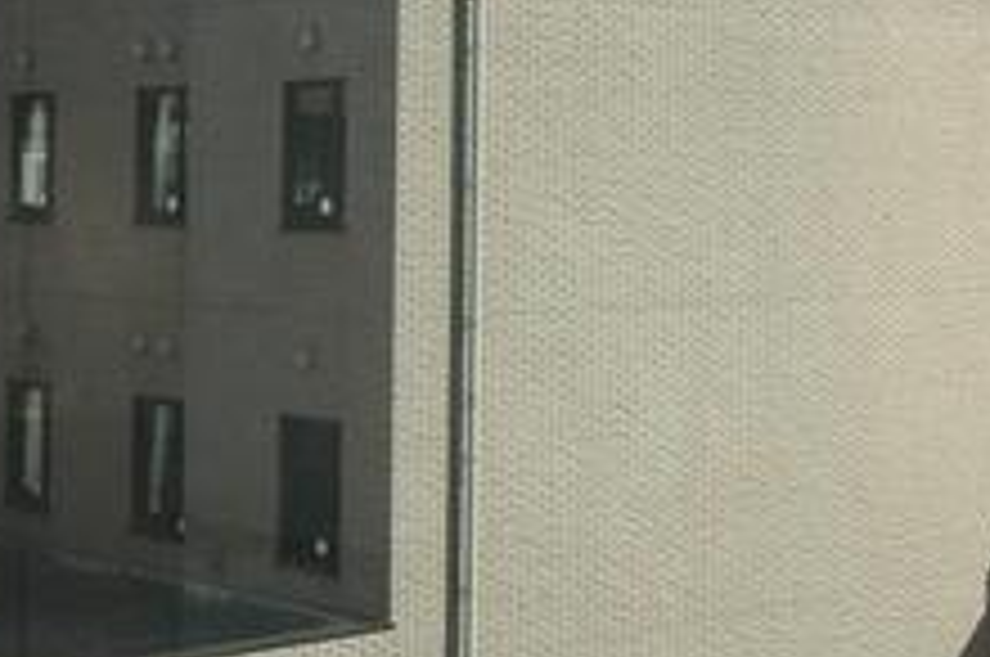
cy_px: 223
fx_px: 2252
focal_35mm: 82
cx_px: 1066
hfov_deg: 23.4
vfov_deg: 16.6
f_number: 13
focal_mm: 20
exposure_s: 1/640
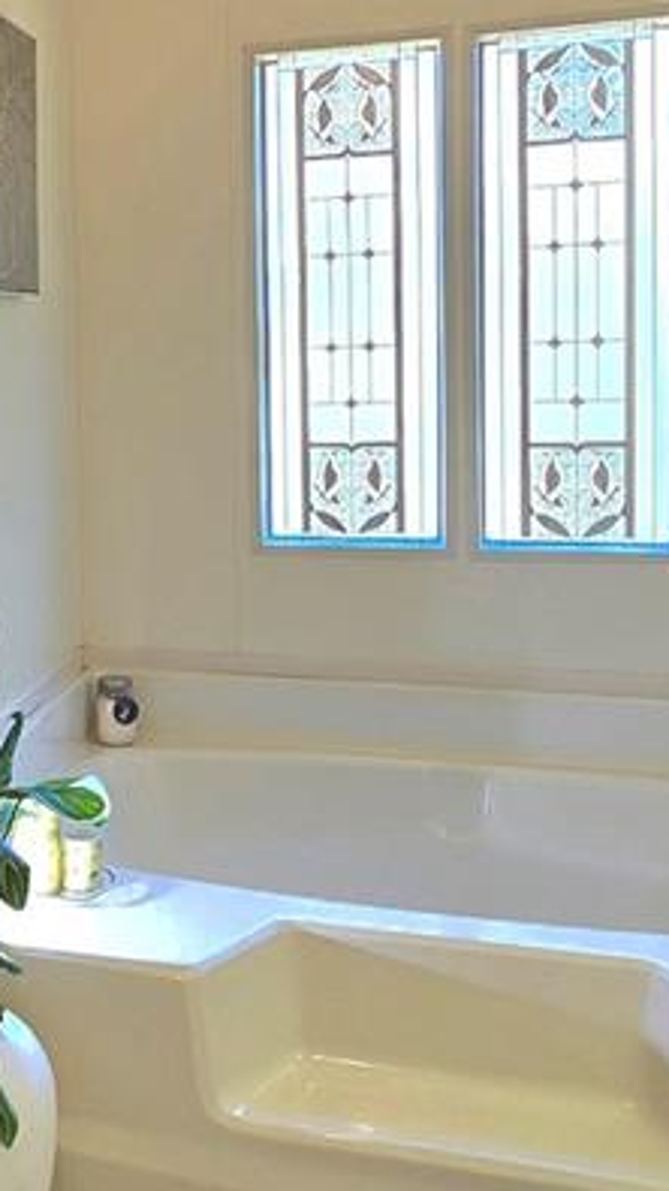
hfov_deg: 25.1
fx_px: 1357
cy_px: 452
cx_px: -127
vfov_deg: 47.0
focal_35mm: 43
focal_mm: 2.2
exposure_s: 1/60.2
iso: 100
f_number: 2.2
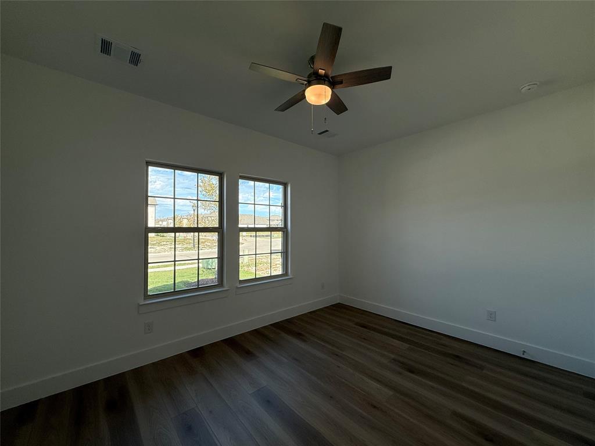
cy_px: 223
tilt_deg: +1.7
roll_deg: +0.3
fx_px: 241
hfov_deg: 102.1
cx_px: 298
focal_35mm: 14
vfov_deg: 85.7
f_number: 2.2
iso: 64
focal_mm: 2.22
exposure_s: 1/351
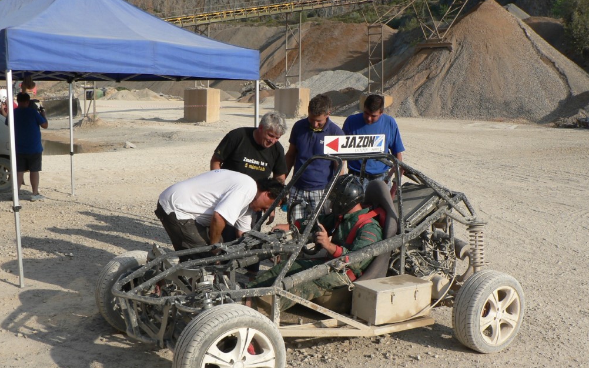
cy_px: 204
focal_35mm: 39
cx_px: 296
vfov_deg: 32.7
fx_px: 626
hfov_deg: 50.4
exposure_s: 1/500
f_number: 4
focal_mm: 6
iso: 80
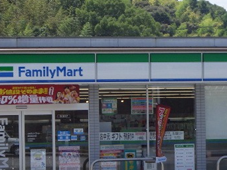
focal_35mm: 144
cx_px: 177
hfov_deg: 13.6
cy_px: 120
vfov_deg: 10.3
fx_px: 945
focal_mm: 13.7
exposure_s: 1/800
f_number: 5.8
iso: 250
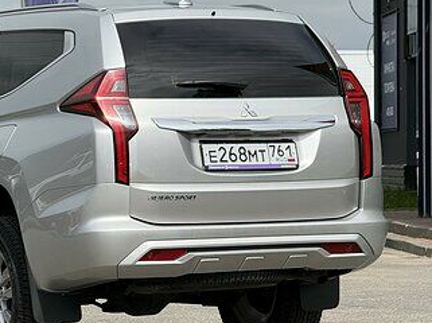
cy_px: 184
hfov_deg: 9.6
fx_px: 2555
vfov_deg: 7.2
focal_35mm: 205
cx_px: 65
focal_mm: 15.66
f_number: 2.8
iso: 64
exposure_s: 1/2358
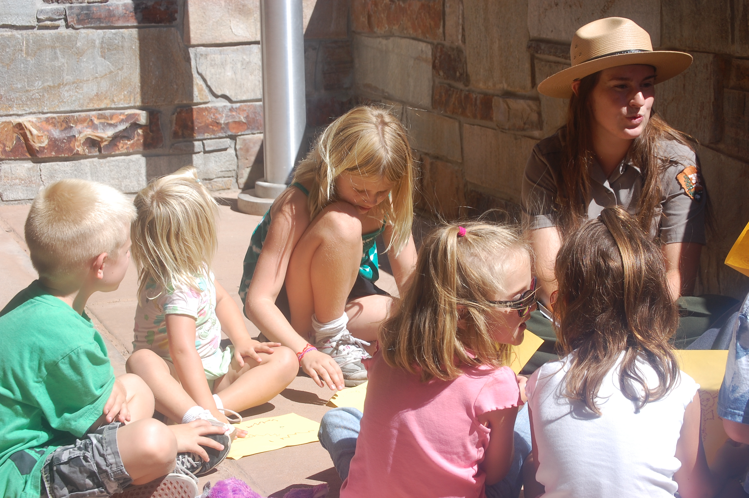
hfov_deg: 24.6
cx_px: 374
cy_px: 249
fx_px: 1715
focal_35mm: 82
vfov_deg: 16.5
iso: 200
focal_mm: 55
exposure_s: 1/250
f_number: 10
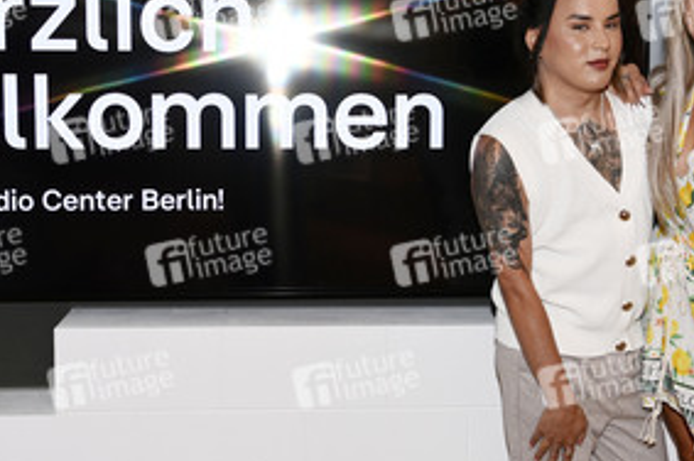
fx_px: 982
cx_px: 389
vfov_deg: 26.4
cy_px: 196
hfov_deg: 38.9
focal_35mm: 51
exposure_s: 1/200
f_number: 4.5
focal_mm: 32
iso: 1250
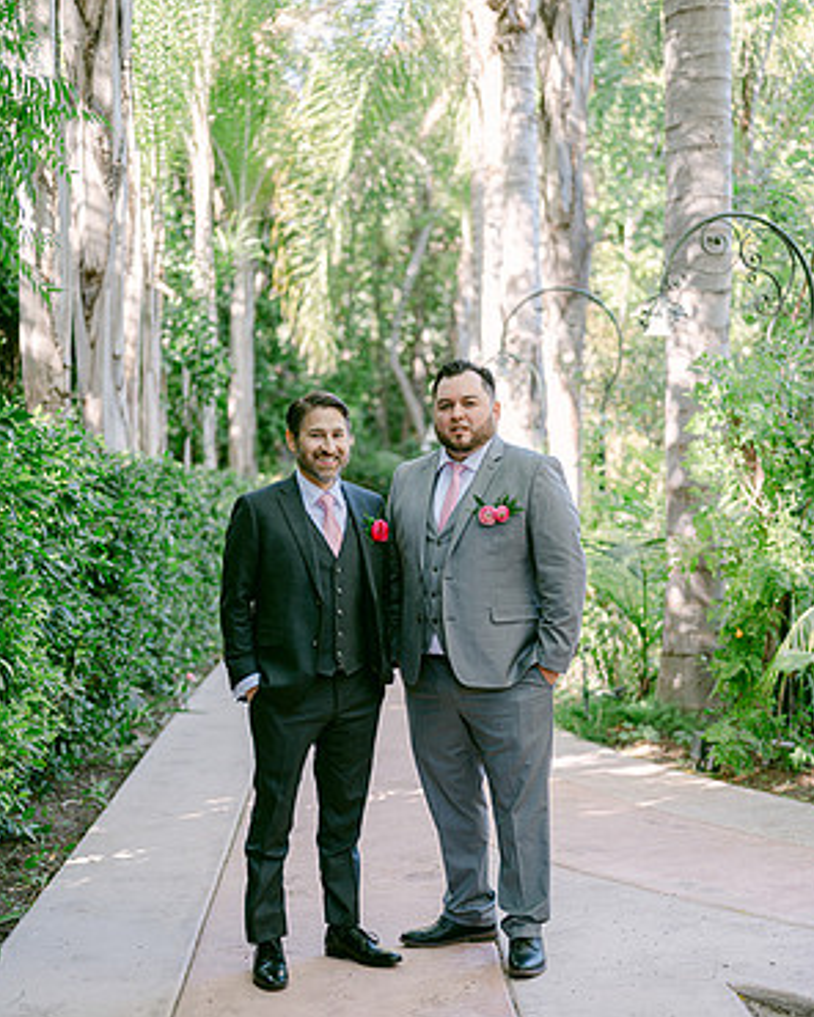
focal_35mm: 57
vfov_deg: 32.9
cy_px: 607
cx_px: 408
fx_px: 1717
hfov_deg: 26.7
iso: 100
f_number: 2
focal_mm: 50
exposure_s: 1/125
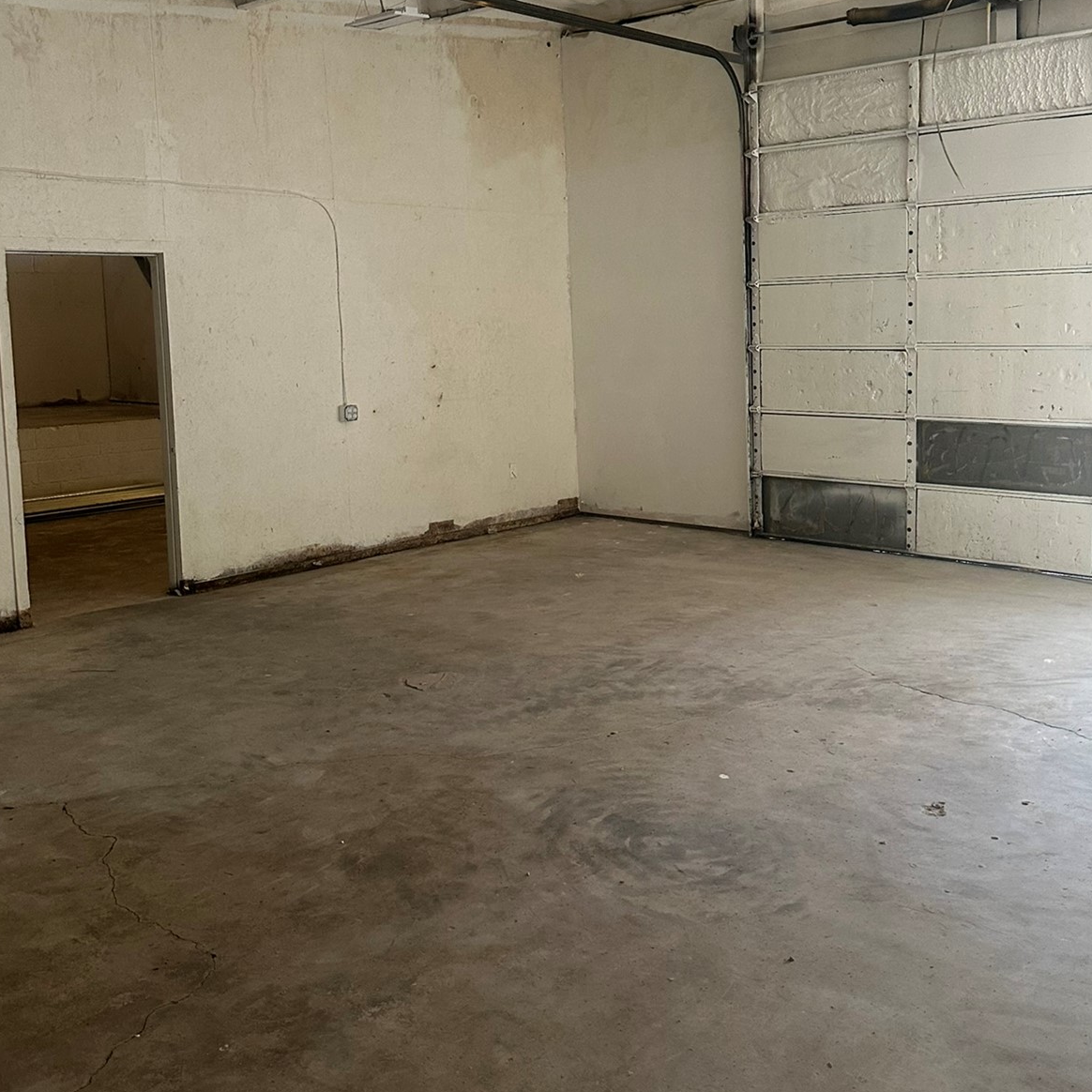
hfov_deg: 47.1
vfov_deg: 46.9
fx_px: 1249
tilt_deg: -5.8
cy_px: 422
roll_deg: +0.6
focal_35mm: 35
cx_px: 621
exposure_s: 1/60
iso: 320
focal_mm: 6.86
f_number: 1.78
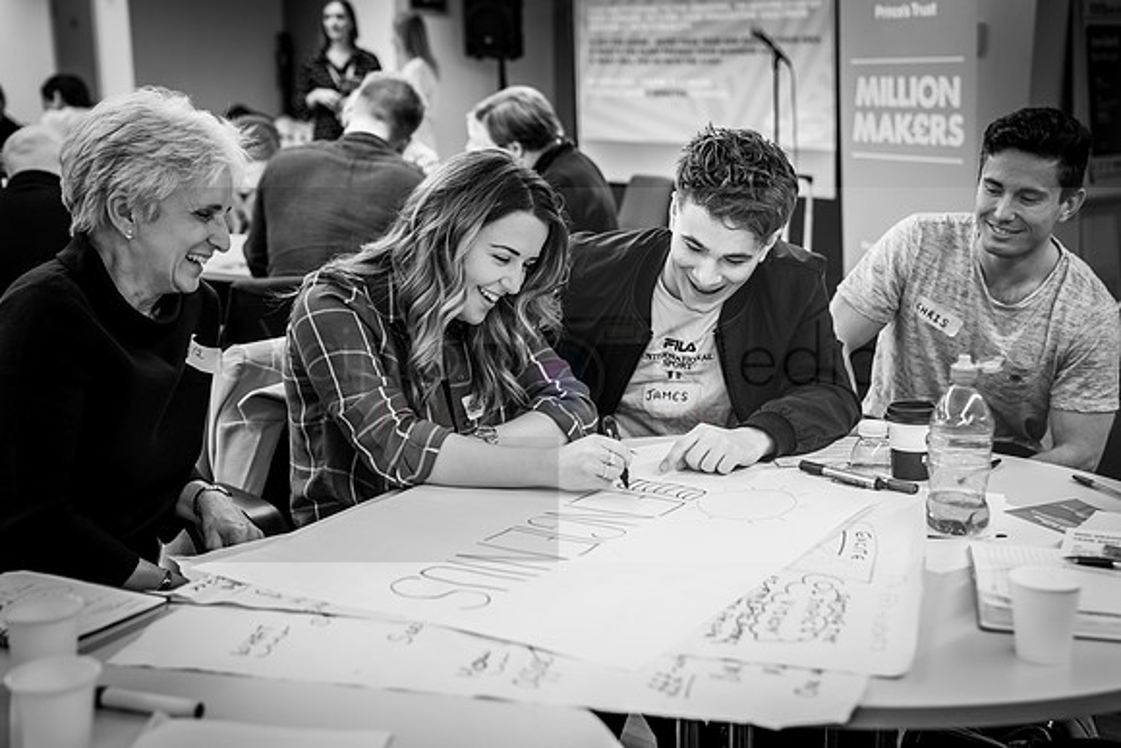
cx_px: 583
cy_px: 359
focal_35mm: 48
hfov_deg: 41.2
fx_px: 1491
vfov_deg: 28.2
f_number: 2.8
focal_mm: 46
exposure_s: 1/60
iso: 640
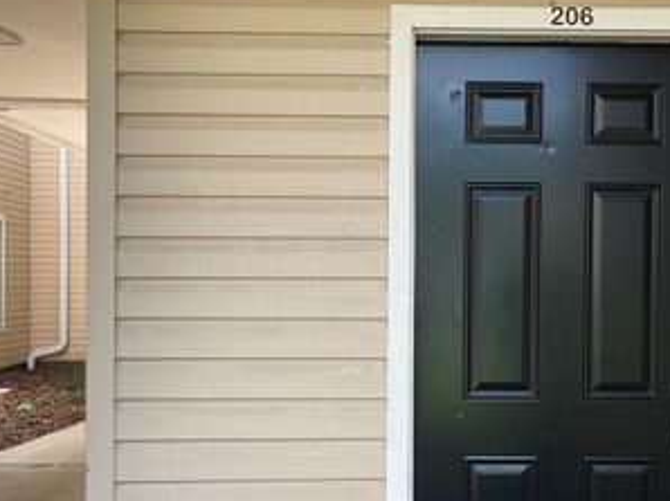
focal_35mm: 42
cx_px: 418
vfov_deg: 34.3
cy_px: 282
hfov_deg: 44.5
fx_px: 812
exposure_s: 1/265
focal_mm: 5.1
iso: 32
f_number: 1.6
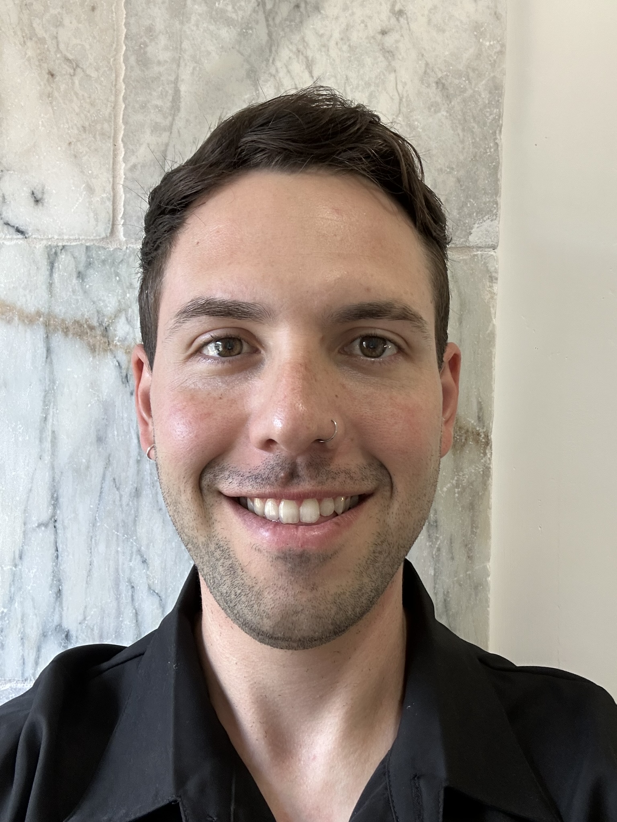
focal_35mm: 30
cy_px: 411
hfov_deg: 46.8
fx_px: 713
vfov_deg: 60.0
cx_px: 308
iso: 100
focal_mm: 2.69
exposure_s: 1/60
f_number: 1.9
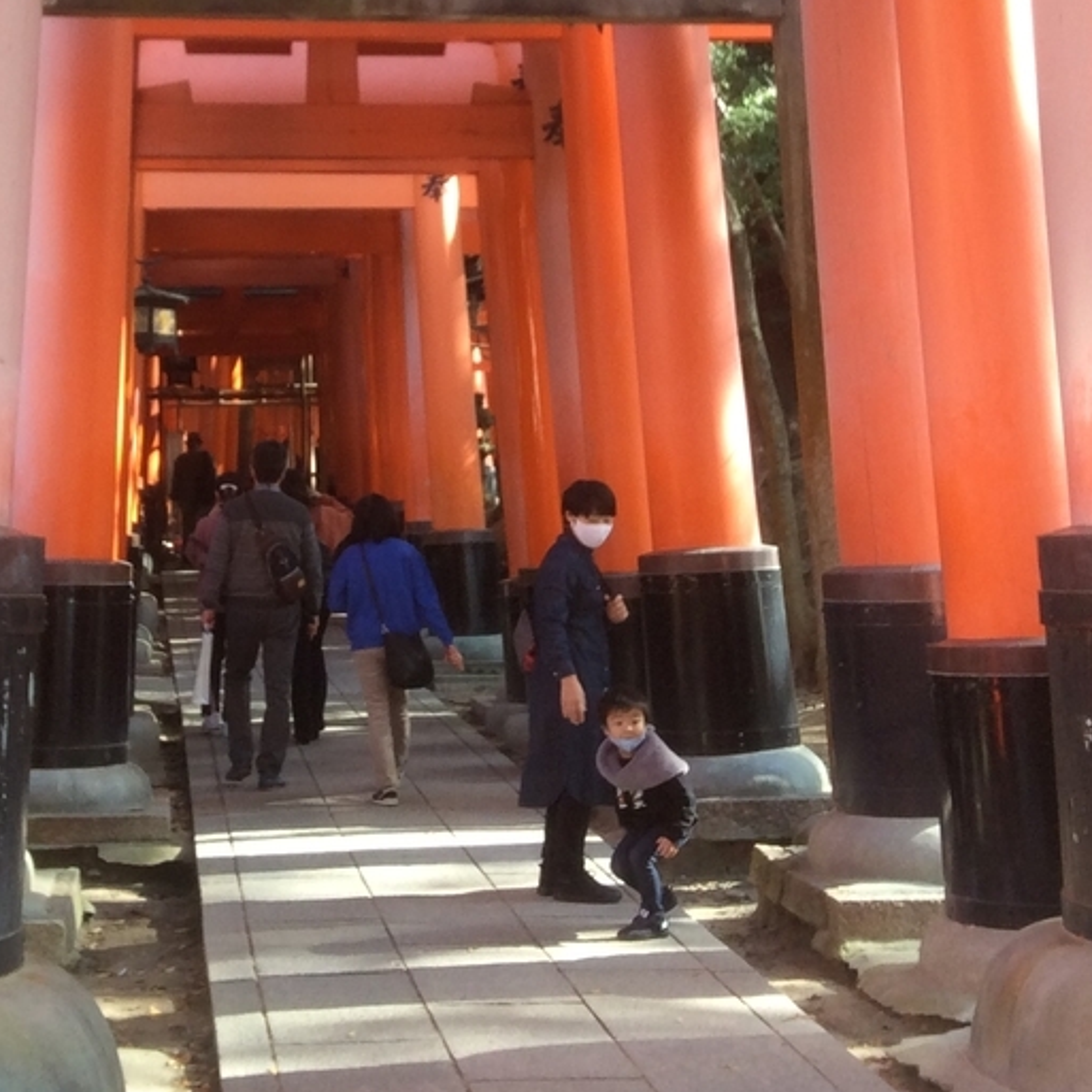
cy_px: 313
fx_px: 2356
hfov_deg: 25.9
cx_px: 336
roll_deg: -1.2
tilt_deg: +4.4
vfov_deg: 25.9
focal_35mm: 66
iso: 50
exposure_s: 1/120
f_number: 2.4
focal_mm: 3.3
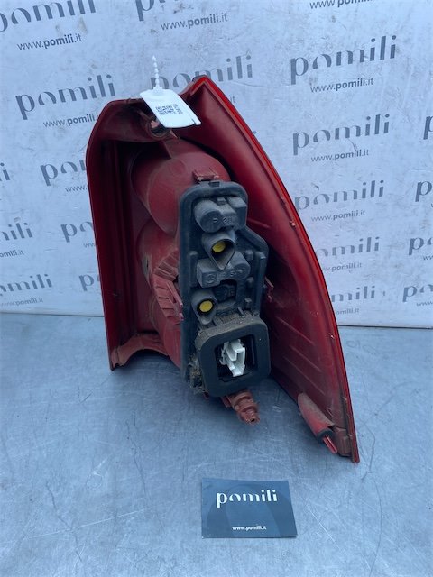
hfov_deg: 53.1
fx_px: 434
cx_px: 216
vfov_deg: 67.3
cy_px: 288
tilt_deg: -35.2
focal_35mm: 26
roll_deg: -4.5
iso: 32
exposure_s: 1/549
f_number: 1.8
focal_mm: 4.25
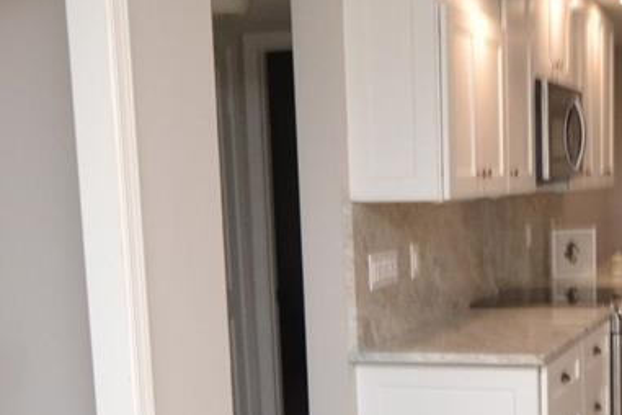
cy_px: 368
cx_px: 470
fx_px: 1088
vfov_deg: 21.1
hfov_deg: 31.3
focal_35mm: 63
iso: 800
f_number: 8
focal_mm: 10
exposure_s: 1/60
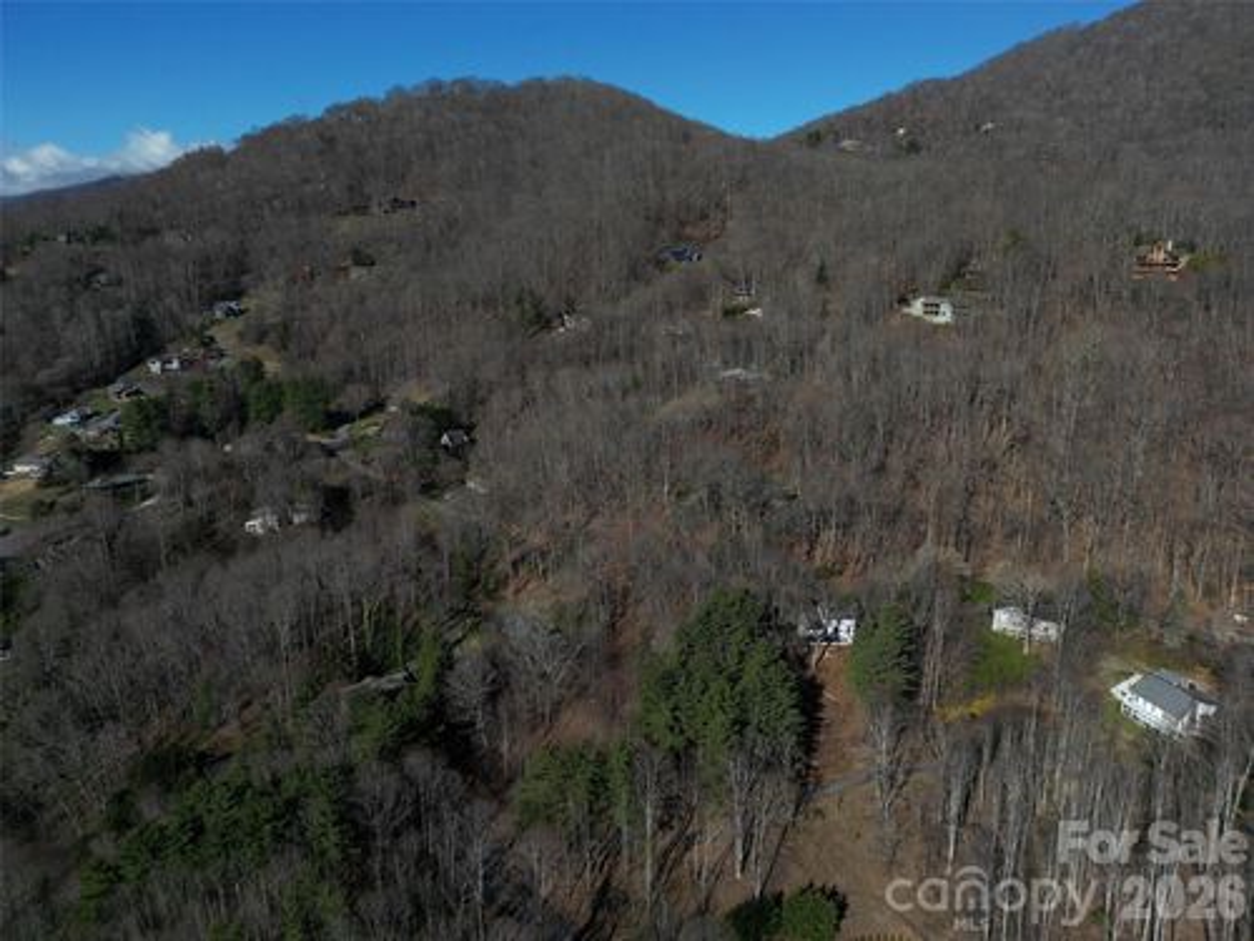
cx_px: 627
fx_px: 869
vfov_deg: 56.8
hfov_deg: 71.6
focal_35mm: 24
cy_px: 470
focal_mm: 6.72
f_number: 1.7
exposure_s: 1/4000
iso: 110
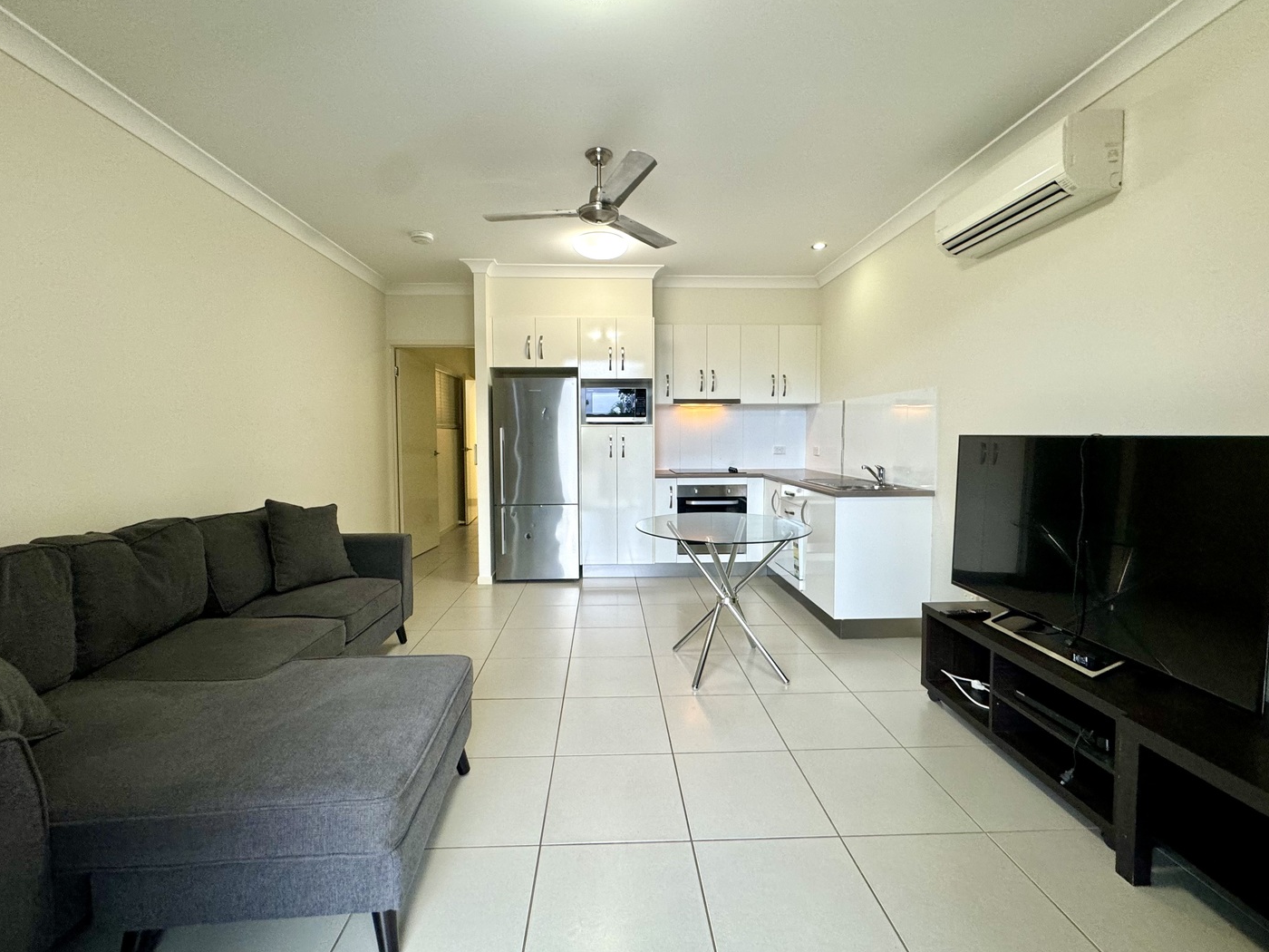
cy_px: 464
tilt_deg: -1.7
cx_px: 625
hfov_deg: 98.2
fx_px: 550
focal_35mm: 15
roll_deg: -0.4
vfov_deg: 81.7
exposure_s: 1/50
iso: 160
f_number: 2.2
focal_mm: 2.22
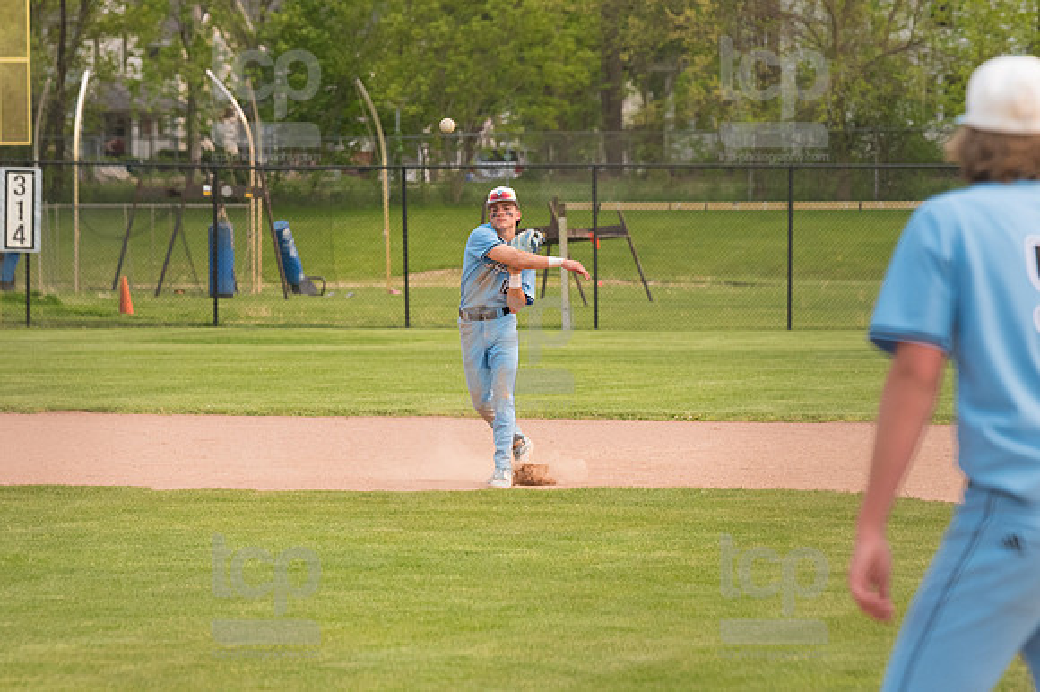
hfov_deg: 7.6
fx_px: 7795
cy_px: 346
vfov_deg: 5.1
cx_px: 520
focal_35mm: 270
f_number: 5.6
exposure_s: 1/2000
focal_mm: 180
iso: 1000
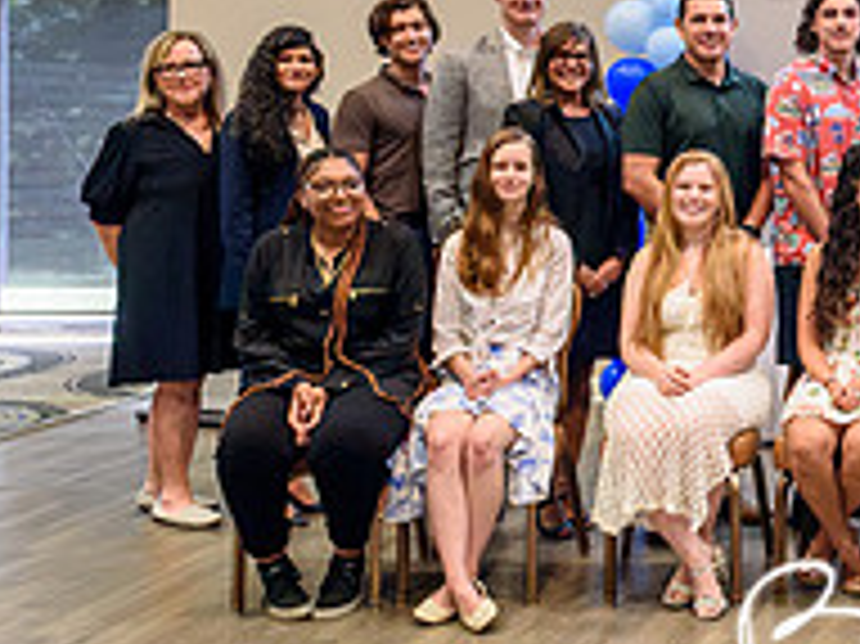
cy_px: 110
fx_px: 1738
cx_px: 1180
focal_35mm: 70
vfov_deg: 20.7
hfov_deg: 23.7
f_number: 5
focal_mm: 24
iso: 3200
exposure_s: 1/160
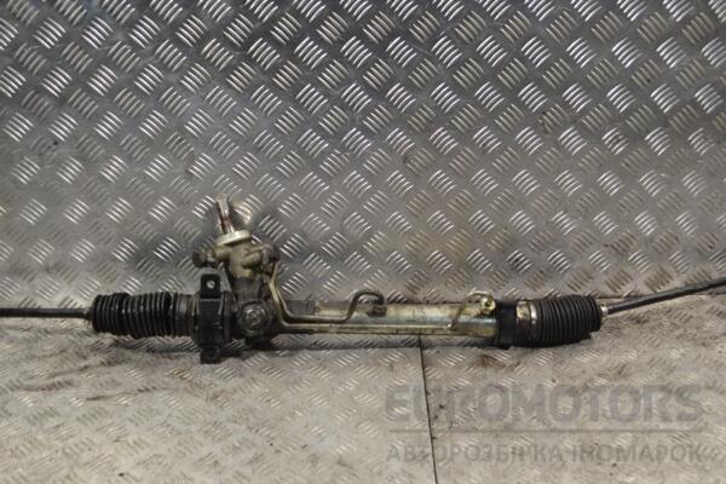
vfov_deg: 30.8
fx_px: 877
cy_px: 242
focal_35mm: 44
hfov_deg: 45.0
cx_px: 363
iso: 400
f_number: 5
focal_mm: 29
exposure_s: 1/100
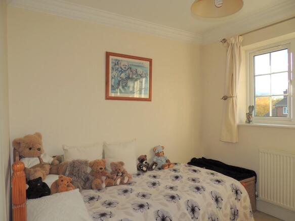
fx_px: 204
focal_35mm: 24
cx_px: 148
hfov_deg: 71.6
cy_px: 110
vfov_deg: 56.8
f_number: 3
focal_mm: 4.3
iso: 100
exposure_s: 1/125
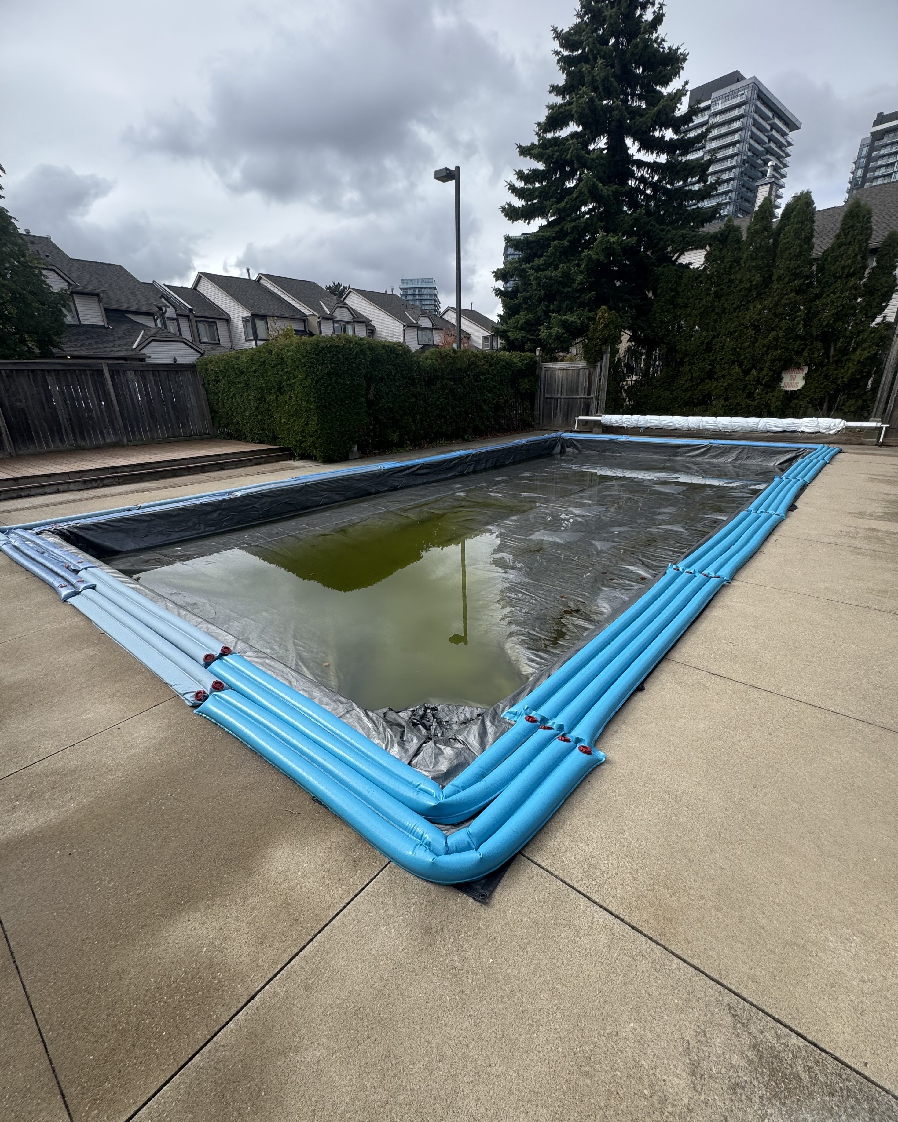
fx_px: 498
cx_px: 459
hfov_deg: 84.0
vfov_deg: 96.7
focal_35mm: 15
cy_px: 595
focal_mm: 2.22
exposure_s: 1/980
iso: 40
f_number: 2.2
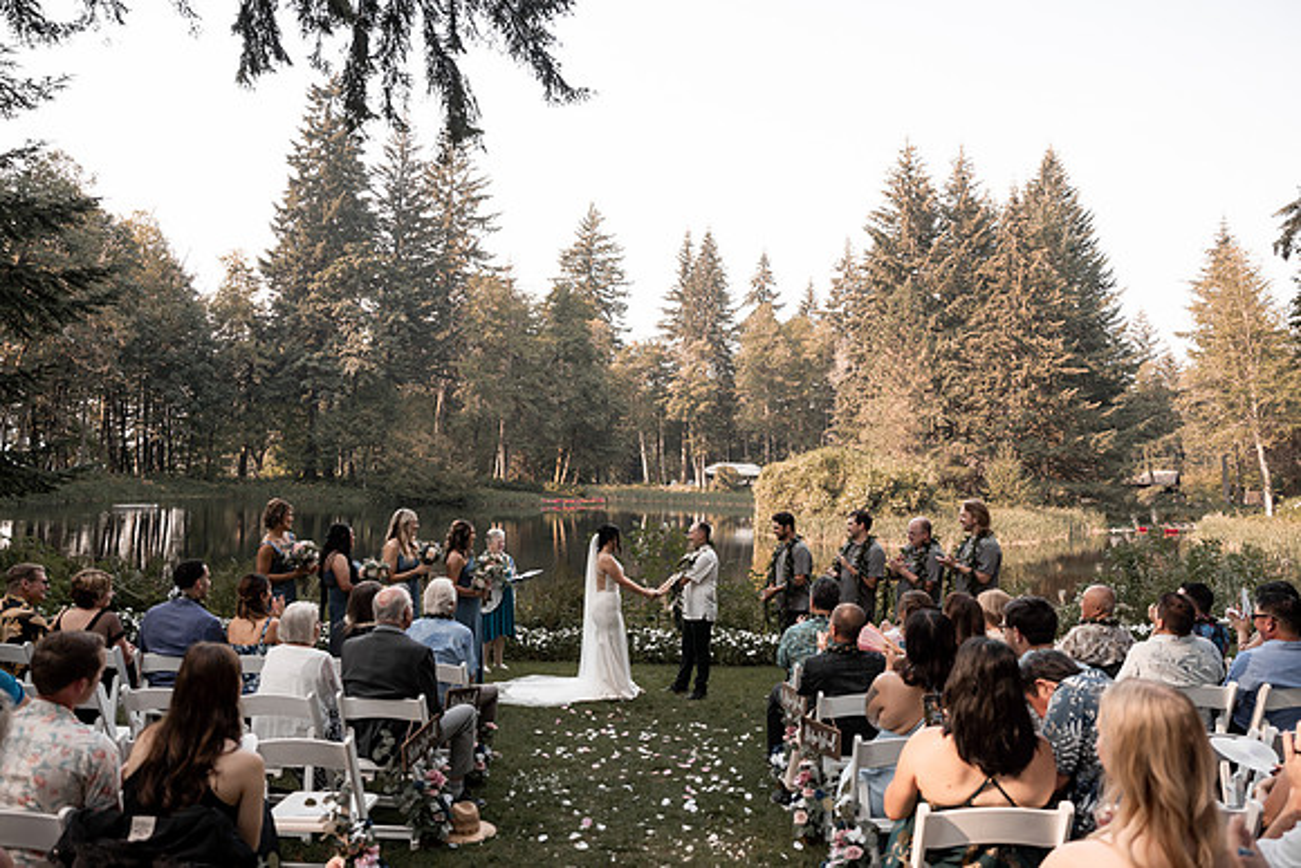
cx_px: 650
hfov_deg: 72.2
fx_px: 892
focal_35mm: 25
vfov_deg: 51.9
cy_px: 434
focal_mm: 24
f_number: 2.8
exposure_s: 1/800
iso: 200
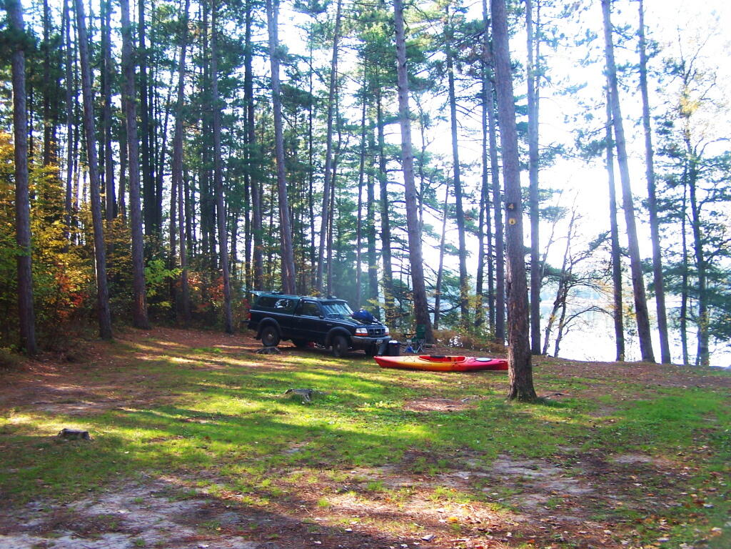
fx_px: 802
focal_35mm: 38
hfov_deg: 49.0
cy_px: 274
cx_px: 366
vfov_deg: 37.7
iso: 80
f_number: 2.8
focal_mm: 6.3
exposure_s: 1/100
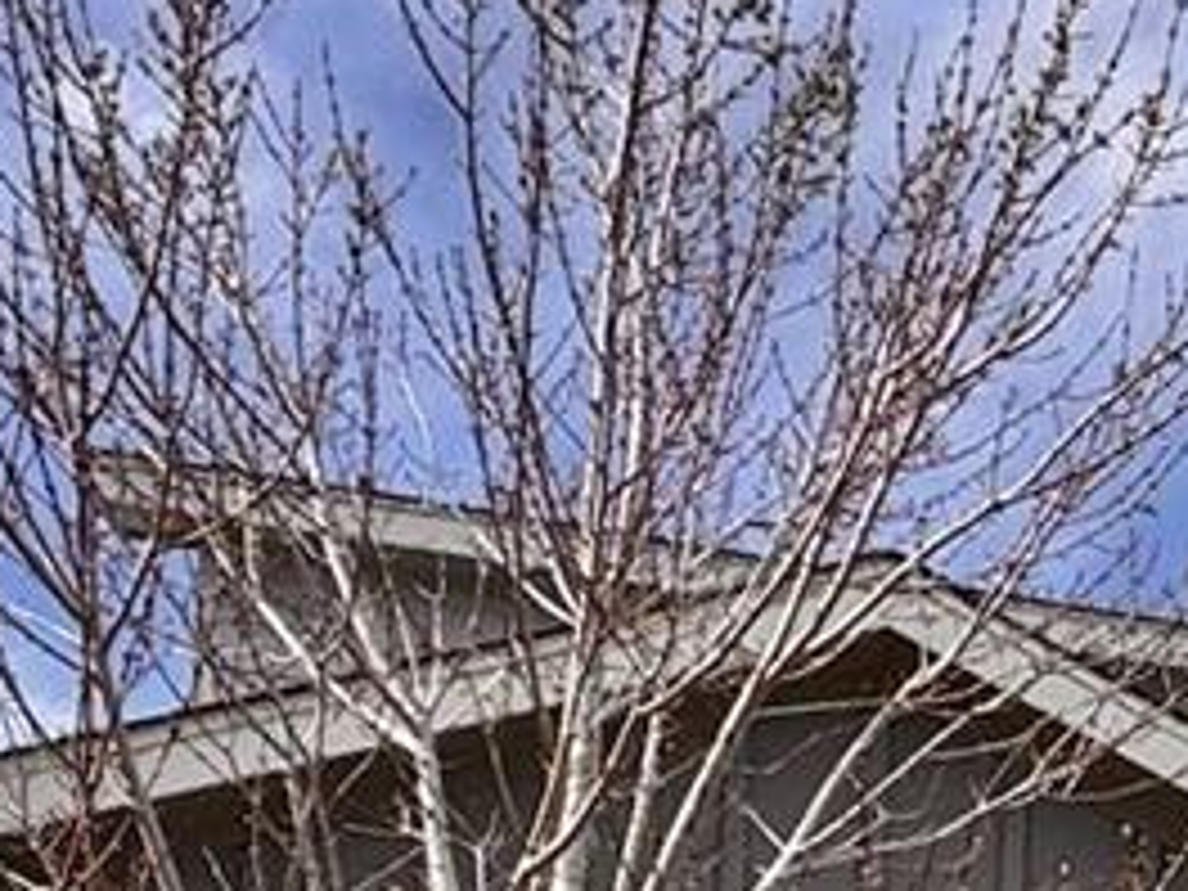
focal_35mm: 85
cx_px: 1742
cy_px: 1602
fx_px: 2917
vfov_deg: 15.1
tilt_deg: +5.0
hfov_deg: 20.1
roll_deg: -1.6
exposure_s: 1/1160
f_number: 2.2
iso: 40
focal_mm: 2.22
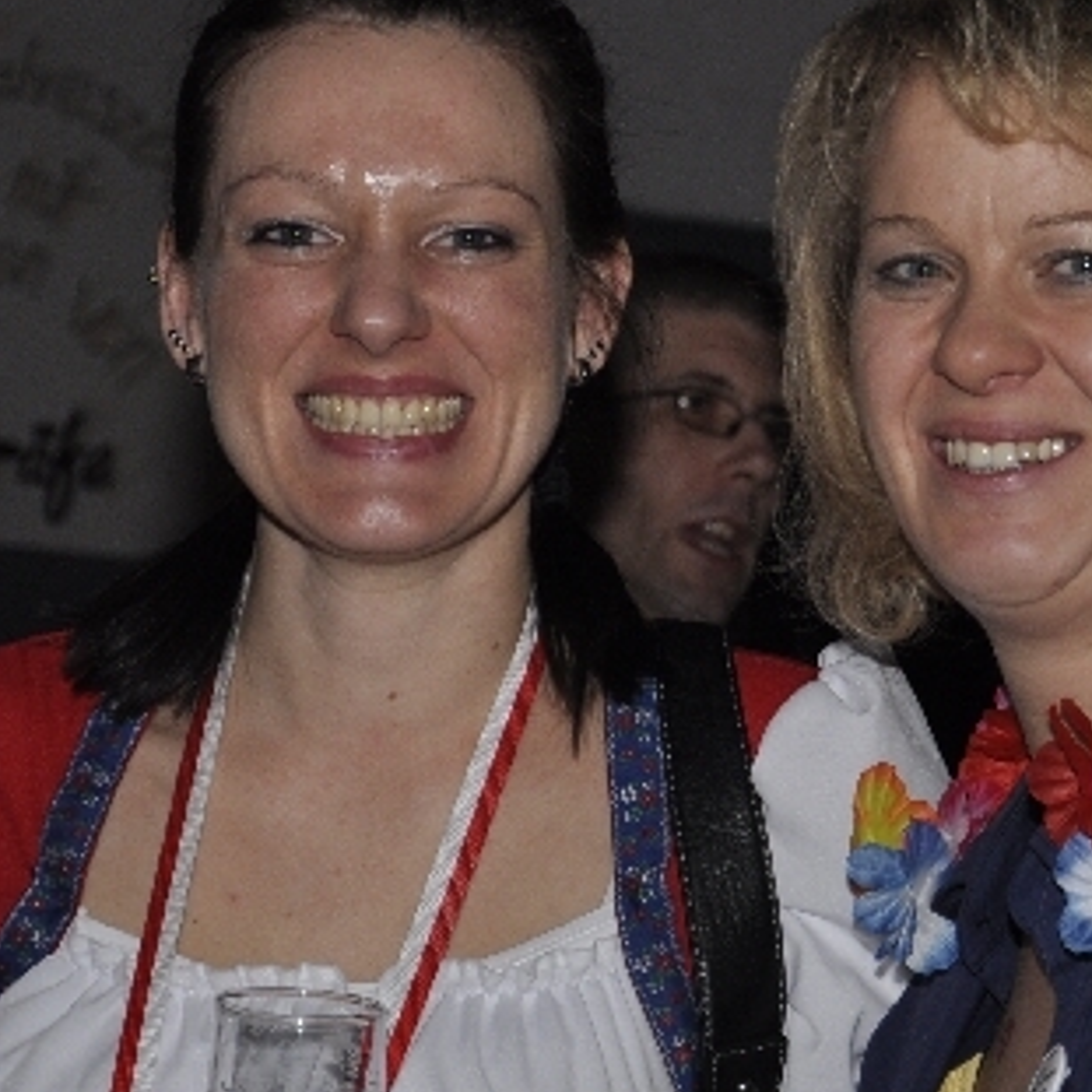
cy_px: 567
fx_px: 6781
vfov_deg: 9.2
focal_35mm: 190
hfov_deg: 9.2
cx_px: 818
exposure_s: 1/60
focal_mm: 58
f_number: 5
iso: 400
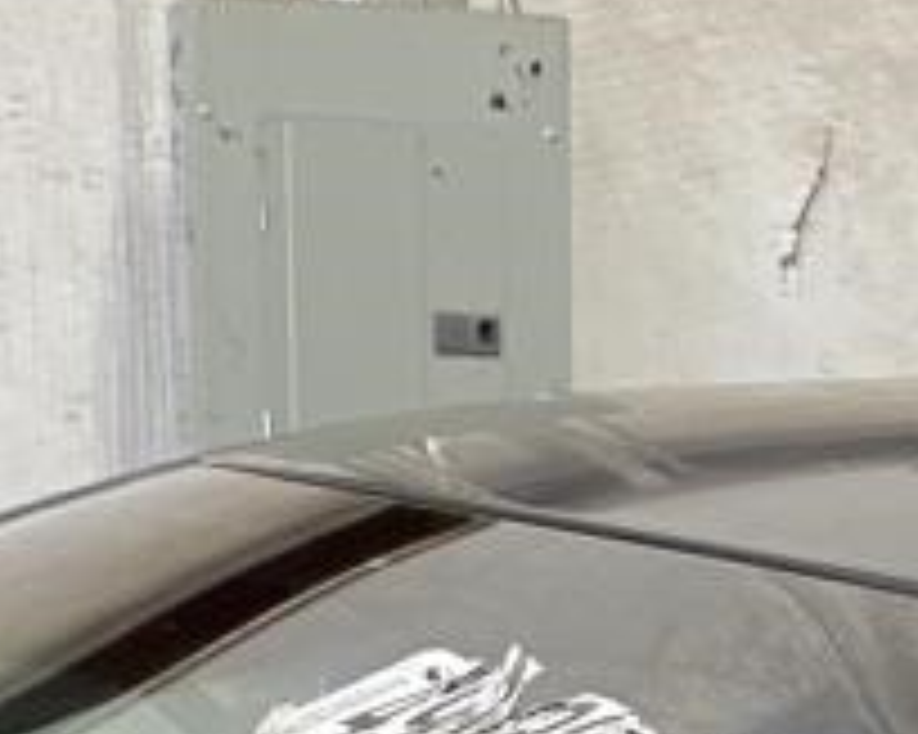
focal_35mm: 159
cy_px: 1418
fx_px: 4318
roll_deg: -1.8
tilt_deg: -11.6
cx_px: 1364
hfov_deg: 11.6
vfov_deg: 9.2
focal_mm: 4.25
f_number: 1.8
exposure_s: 1/60
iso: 250
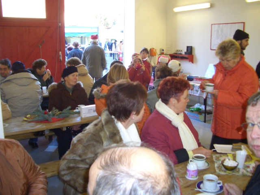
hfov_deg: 52.6
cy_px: 98
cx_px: 130
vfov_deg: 40.7
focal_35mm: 35
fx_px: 263
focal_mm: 5.8
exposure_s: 1/40
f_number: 2.6
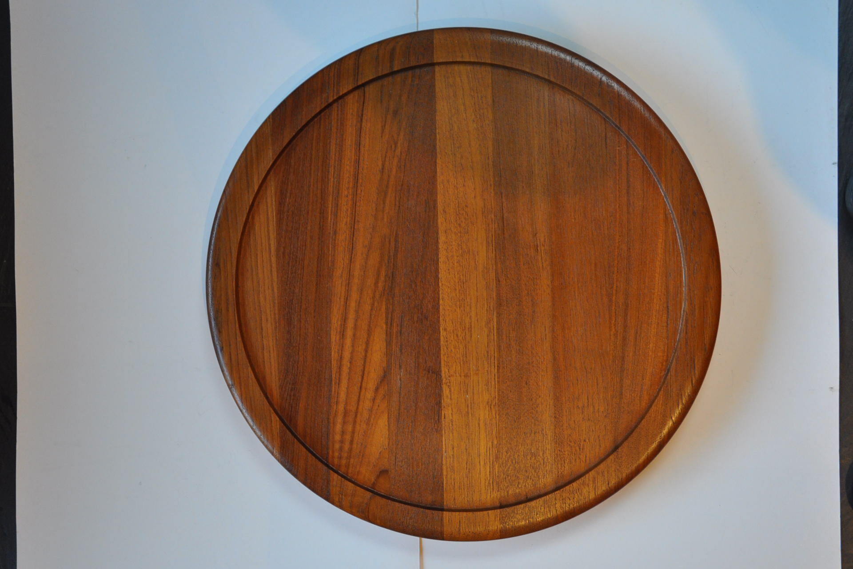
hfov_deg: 49.6
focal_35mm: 39
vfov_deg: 34.2
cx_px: 426
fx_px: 924
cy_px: 284
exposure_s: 1/60
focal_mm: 26
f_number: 4
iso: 720
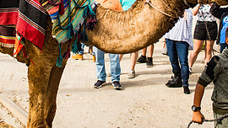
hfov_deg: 38.4
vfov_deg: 20.6
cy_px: -31
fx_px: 327
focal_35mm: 54
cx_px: 102
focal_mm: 24
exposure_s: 1/2500
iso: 200
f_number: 2.8
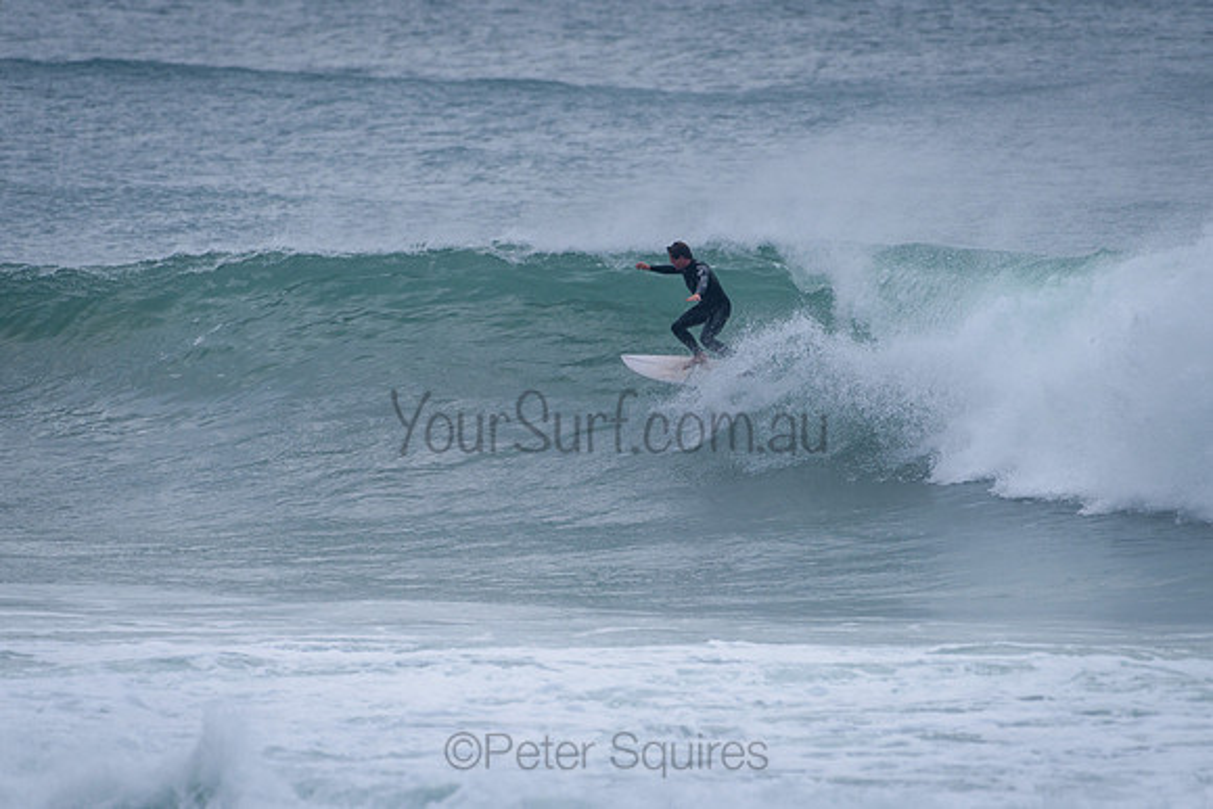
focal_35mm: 613
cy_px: 404
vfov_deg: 2.2
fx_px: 20652
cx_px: 606
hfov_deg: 3.4
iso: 250
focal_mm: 500
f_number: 5.6
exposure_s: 1/2000
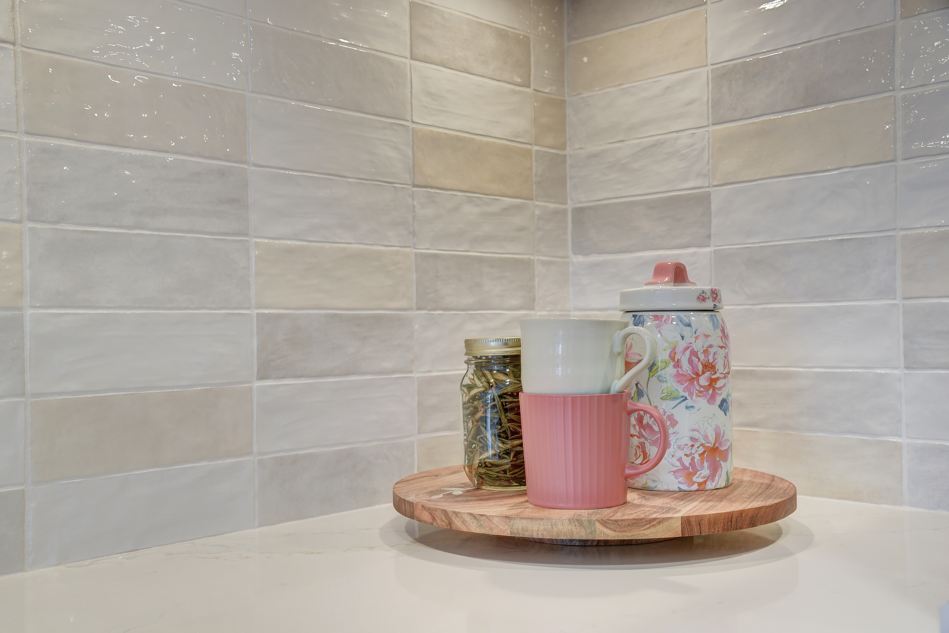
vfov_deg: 35.1
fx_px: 1002
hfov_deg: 50.7
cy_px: 316
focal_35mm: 38
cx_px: 474
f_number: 8
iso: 125
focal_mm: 38
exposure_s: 1/3.33
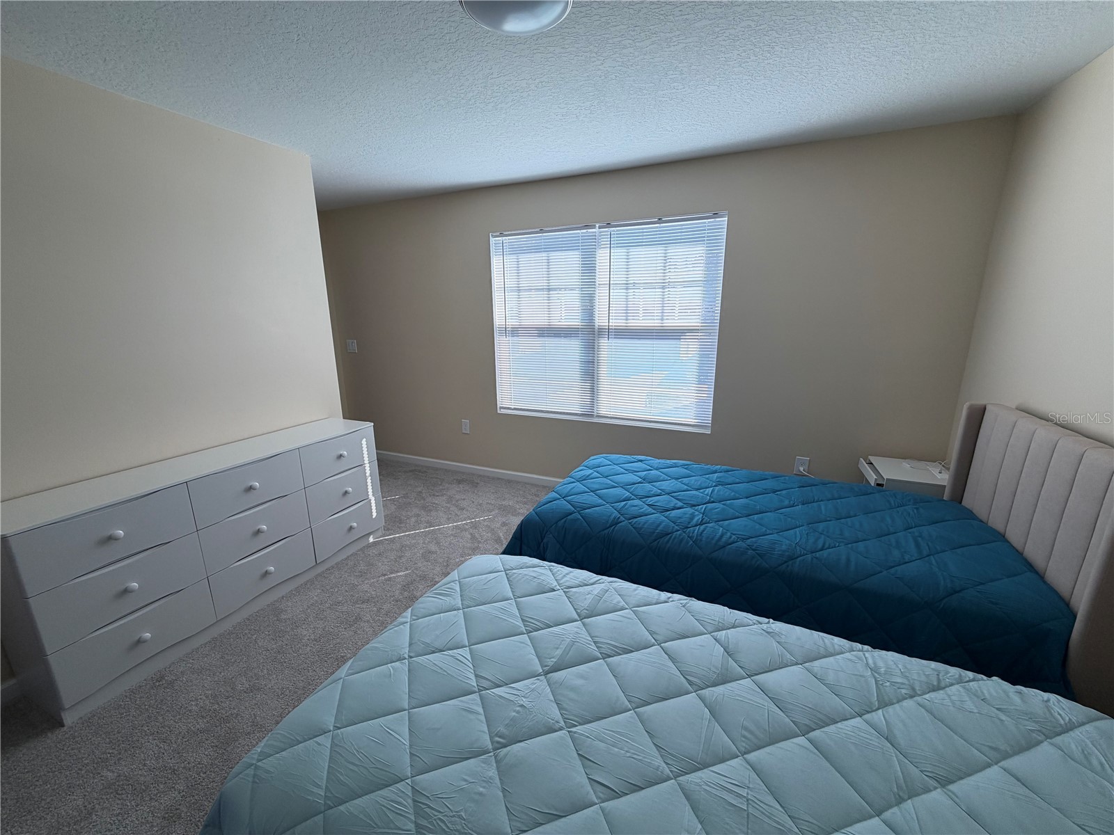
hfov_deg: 102.1
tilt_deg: -14.2
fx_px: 451
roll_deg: +1.1
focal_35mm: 14
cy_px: 418
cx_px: 557
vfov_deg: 85.7
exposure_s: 1/121
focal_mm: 2.22
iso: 64
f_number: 2.2
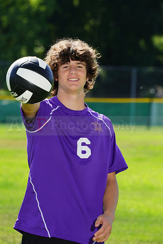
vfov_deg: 6.7
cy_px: 122
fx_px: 2101
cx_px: 82
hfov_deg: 4.4
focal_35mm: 309
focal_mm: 309
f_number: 11
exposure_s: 1/200
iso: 200
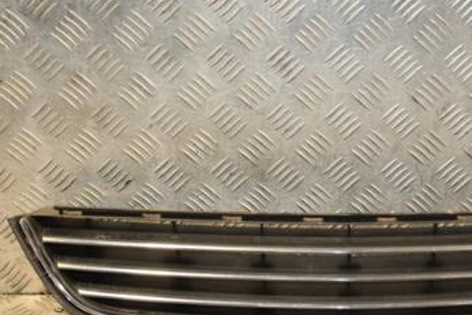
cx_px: 342
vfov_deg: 17.5
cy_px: 191
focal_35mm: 78
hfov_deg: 25.7
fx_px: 1023
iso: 800
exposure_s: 1/200
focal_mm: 30
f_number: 5
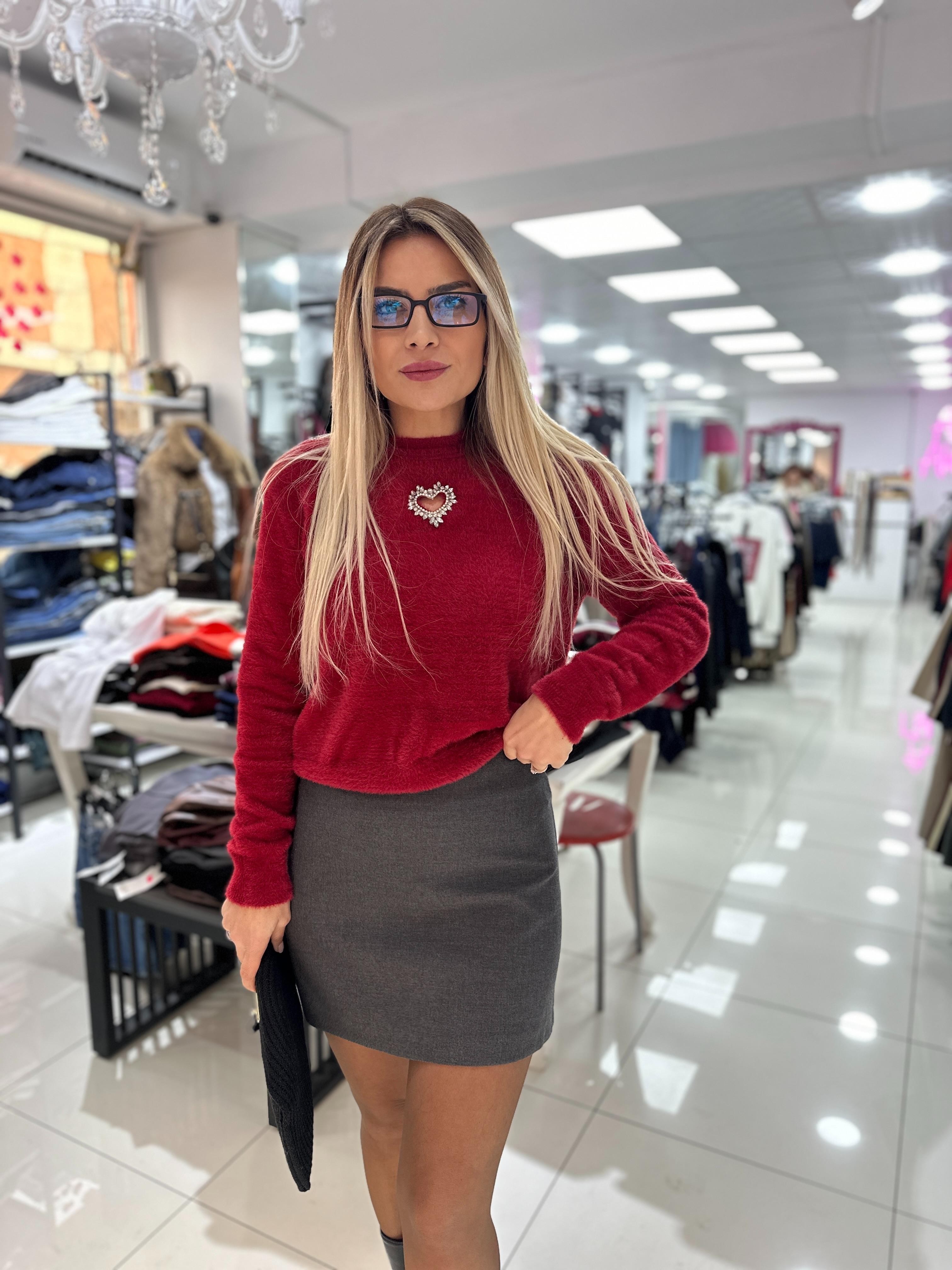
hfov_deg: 56.8
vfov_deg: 71.6
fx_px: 880
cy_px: 635
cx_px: 476
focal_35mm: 24
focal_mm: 6.86
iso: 125
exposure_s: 1/121
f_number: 1.78
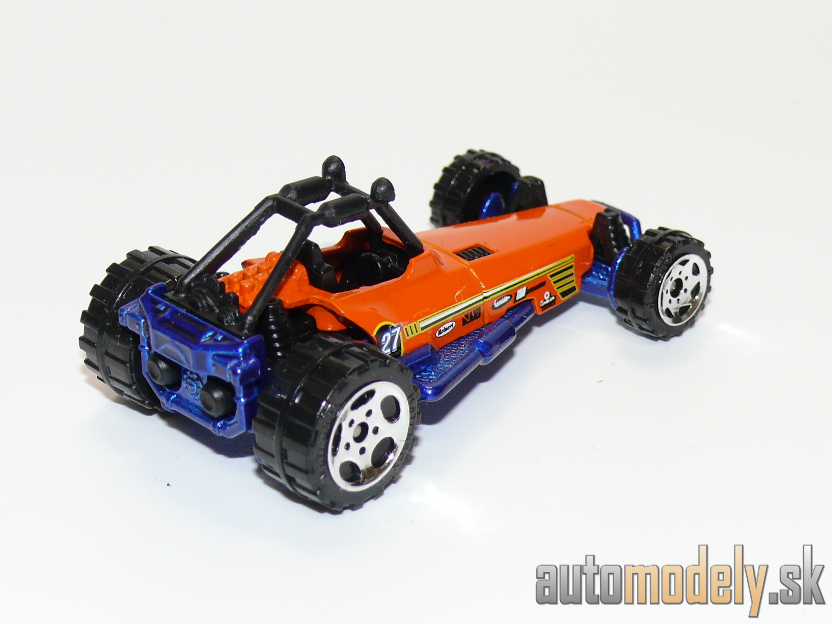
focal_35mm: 102
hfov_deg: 19.3
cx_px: 416
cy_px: 312
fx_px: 2452
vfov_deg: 14.5
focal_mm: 13.3
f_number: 4
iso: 100
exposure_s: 1/30
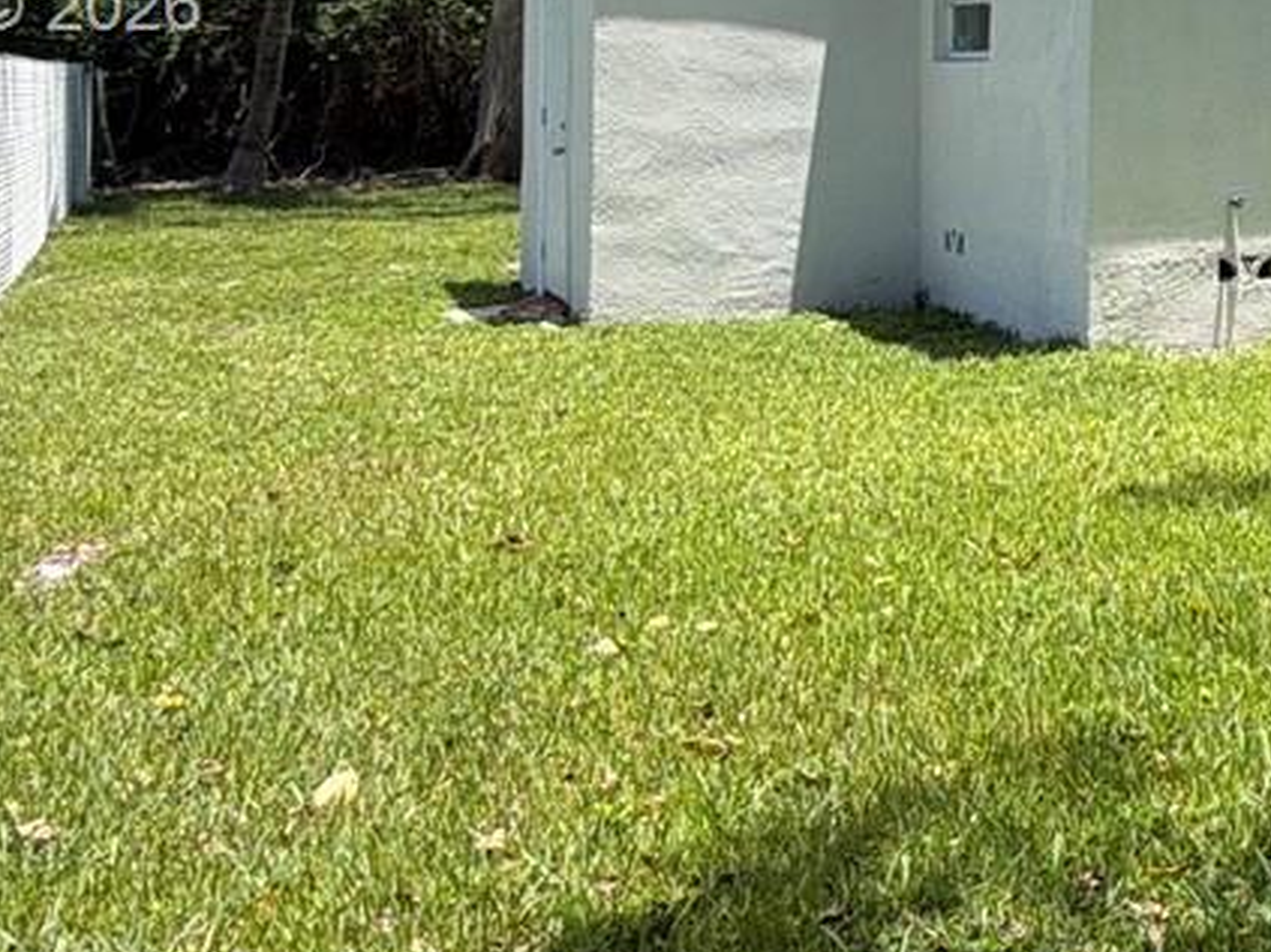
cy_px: 12
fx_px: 1945
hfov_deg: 29.0
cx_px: 1671
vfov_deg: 26.2
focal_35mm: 53
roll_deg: +0.6
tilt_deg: +1.8
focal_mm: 2.22
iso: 25
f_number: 2.2
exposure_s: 1/770
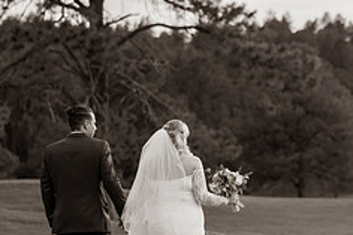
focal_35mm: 216
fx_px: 2116
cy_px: 120
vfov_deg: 6.4
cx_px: 356
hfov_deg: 9.5
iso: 100
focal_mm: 87
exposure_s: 1/800
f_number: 2.8
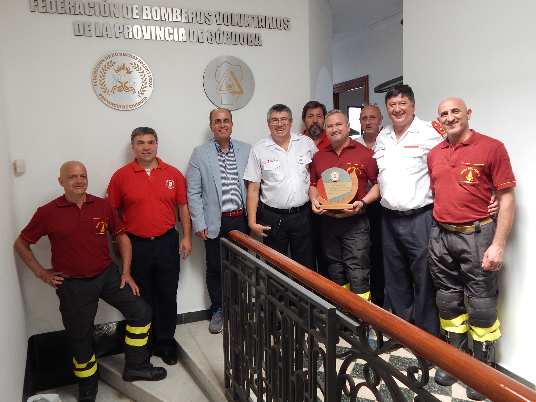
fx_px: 434
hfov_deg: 63.4
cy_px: 201
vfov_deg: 49.7
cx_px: 268
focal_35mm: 28
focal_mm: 5.1
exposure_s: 1/30
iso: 250
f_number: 3.2
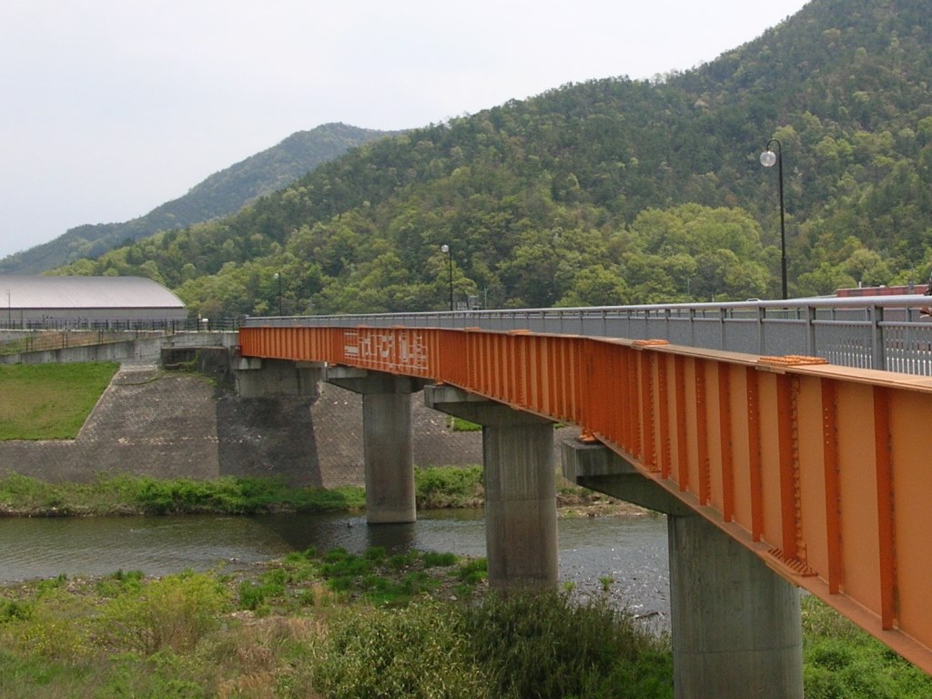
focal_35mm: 35
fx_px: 942
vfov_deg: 40.7
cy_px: 350
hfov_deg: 52.6
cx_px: 466
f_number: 5.6
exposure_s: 1/310
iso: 50
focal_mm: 5.8
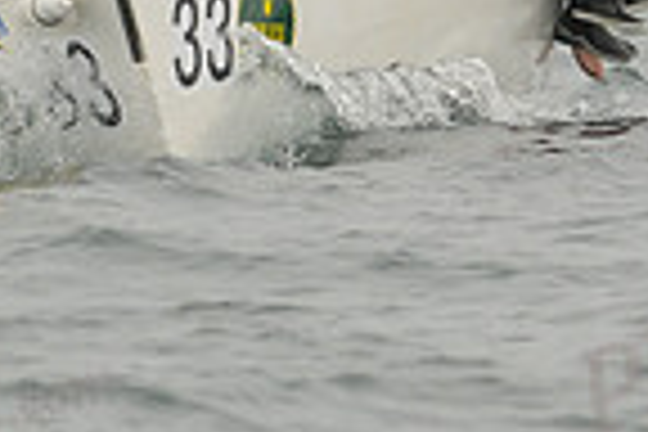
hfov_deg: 2.3
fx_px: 16289
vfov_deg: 1.5
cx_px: 346
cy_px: -304
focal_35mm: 905
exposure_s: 1/640
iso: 200
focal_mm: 150
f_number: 5
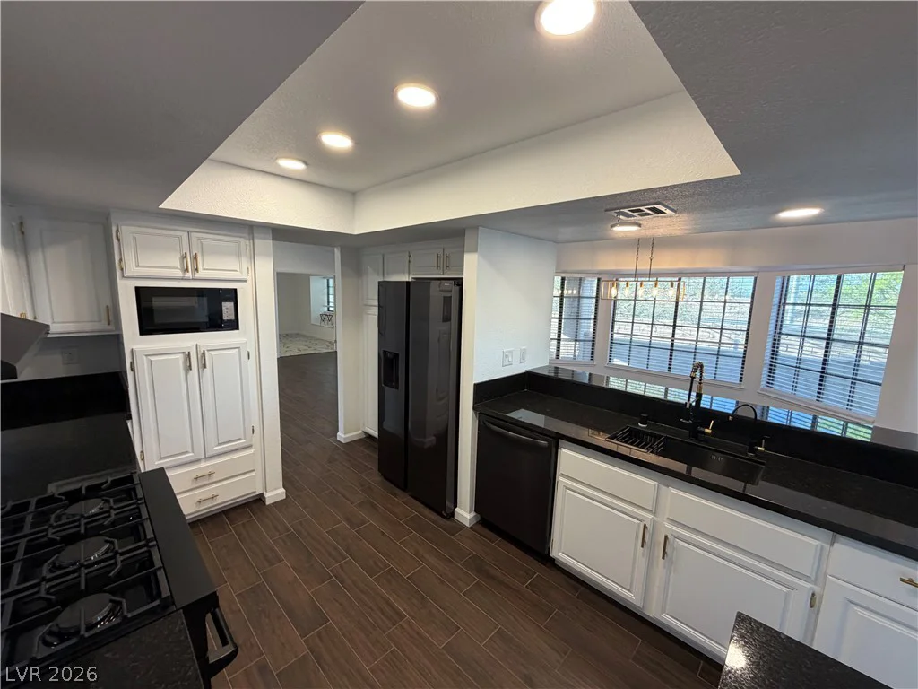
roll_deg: -1.1
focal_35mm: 14
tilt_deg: -7.9
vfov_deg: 85.7
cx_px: 459
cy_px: 344
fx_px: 371
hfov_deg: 102.1
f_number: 2.2
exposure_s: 1/120
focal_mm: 2.22
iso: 250
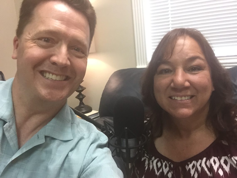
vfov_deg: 45.4
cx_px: 118
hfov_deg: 58.4
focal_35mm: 31
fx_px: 212
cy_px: 89
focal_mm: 2.65
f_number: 2.2
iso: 200
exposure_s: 1/30
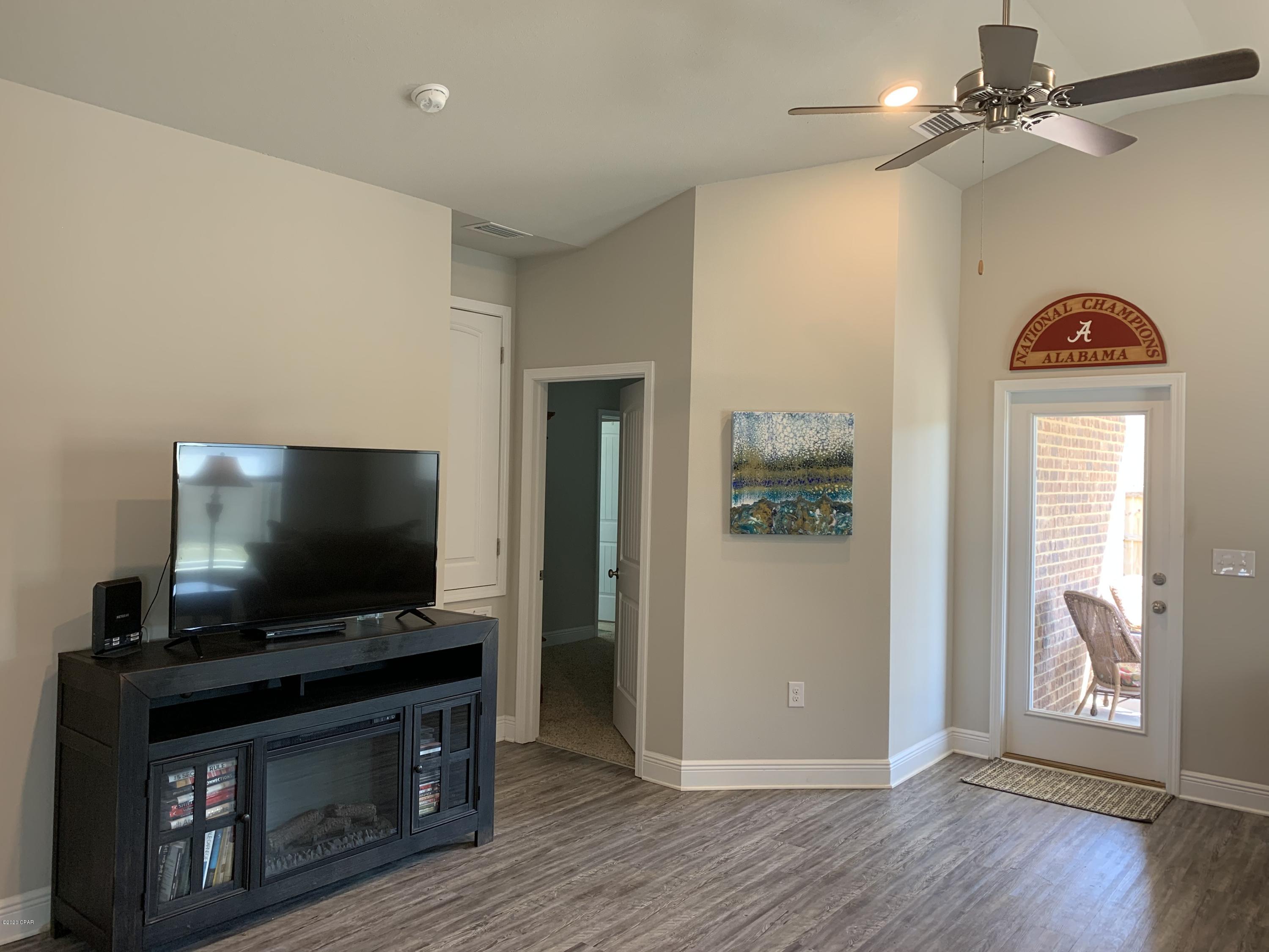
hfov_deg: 67.3
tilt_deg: -0.2
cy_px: 476
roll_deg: -1.2
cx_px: 634
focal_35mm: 26
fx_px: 953
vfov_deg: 53.1
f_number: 1.8
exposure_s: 1/60
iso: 80
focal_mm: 4.25
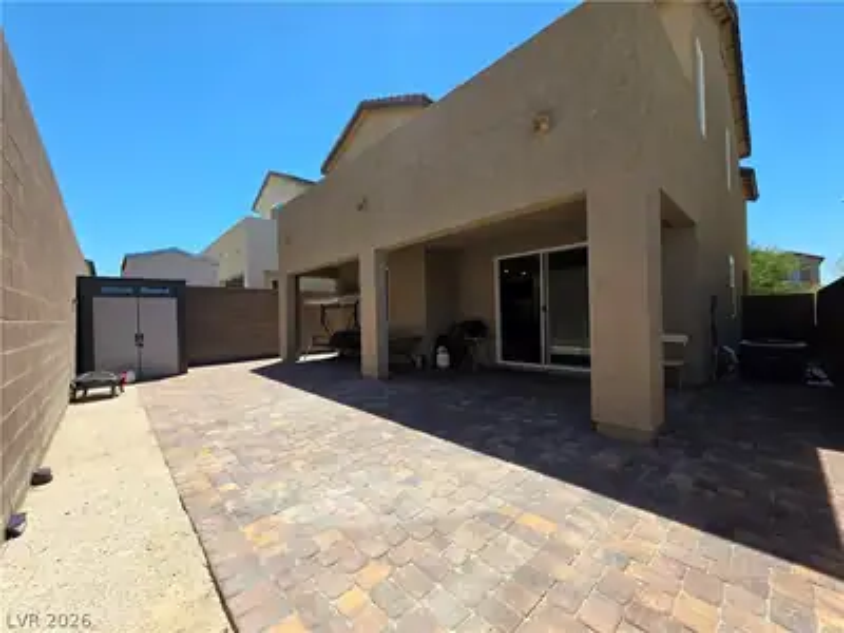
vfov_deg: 89.9
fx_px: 317
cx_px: 422
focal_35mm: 13
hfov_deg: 106.2
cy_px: 316
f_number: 1.9
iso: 40
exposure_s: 1/1314
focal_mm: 2.2
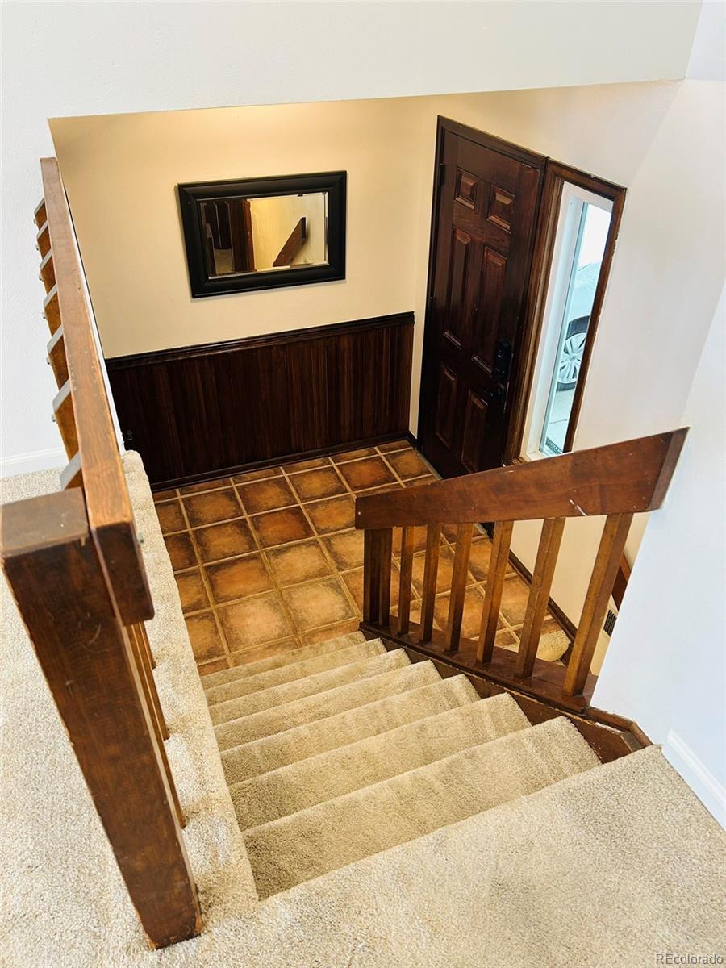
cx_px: 363
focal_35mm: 26
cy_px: 484
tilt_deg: -37.8
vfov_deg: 67.3
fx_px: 727
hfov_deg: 53.1
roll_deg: -0.6
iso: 80
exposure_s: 1/60
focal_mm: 5.7
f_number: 1.5
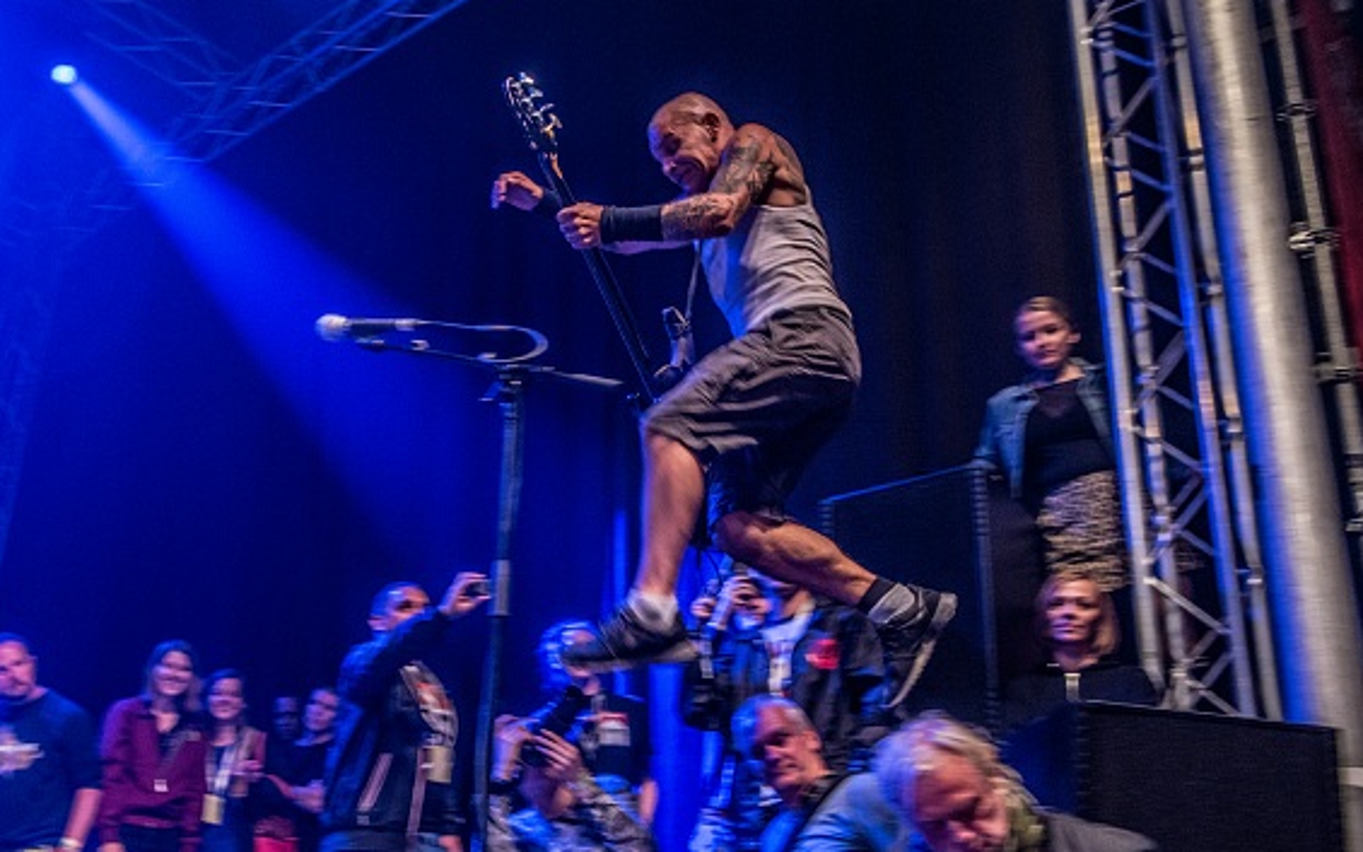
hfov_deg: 49.9
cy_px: 486
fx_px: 1449
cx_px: 504
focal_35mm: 39
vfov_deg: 32.7
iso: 1600
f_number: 4.5
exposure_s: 1/100
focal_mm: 30
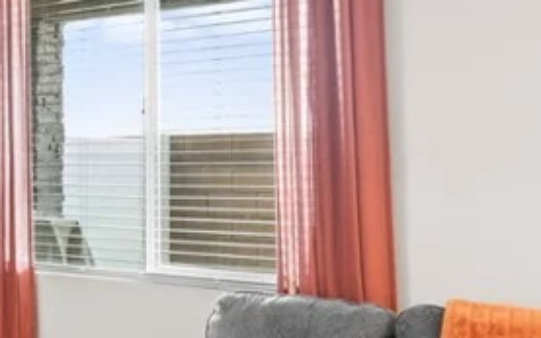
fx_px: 943
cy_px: 177
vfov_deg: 20.3
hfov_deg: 25.9
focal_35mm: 64
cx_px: -213
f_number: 8
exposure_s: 1/5
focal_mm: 17
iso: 400
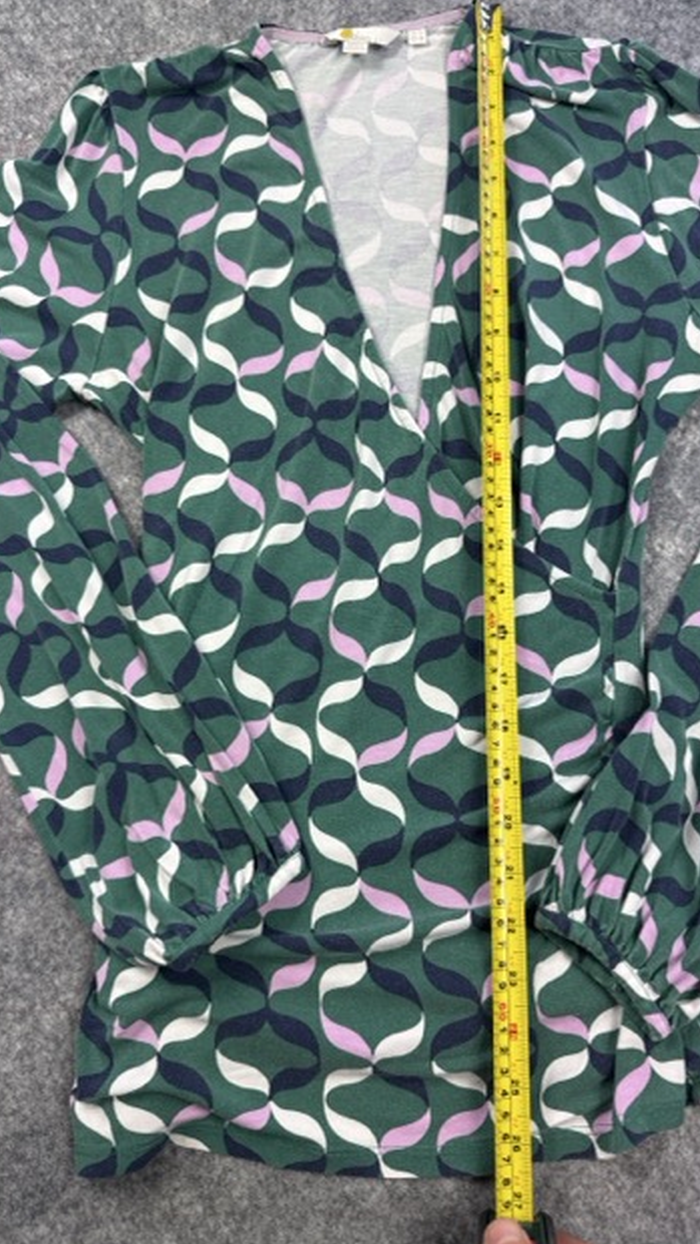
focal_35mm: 27
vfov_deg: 69.8
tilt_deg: -54.3
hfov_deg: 42.9
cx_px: 389
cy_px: 608
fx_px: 890
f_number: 1.78
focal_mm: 6.76
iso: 64
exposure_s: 1/100
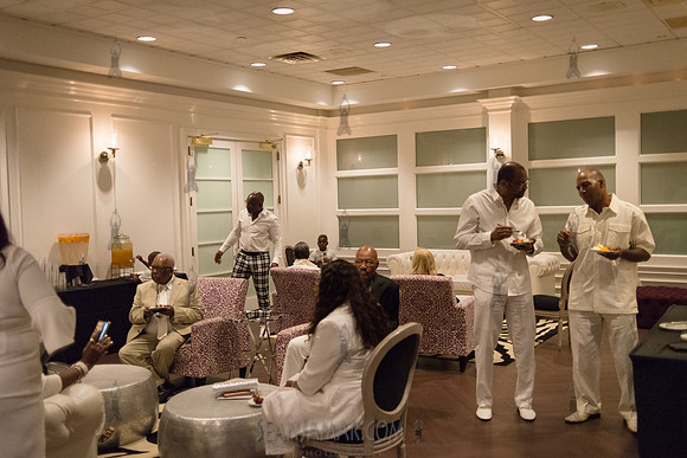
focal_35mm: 36
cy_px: 229
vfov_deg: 37.2
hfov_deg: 53.5
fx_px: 682
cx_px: 344
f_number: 2
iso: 4000
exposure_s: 1/400
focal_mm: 35
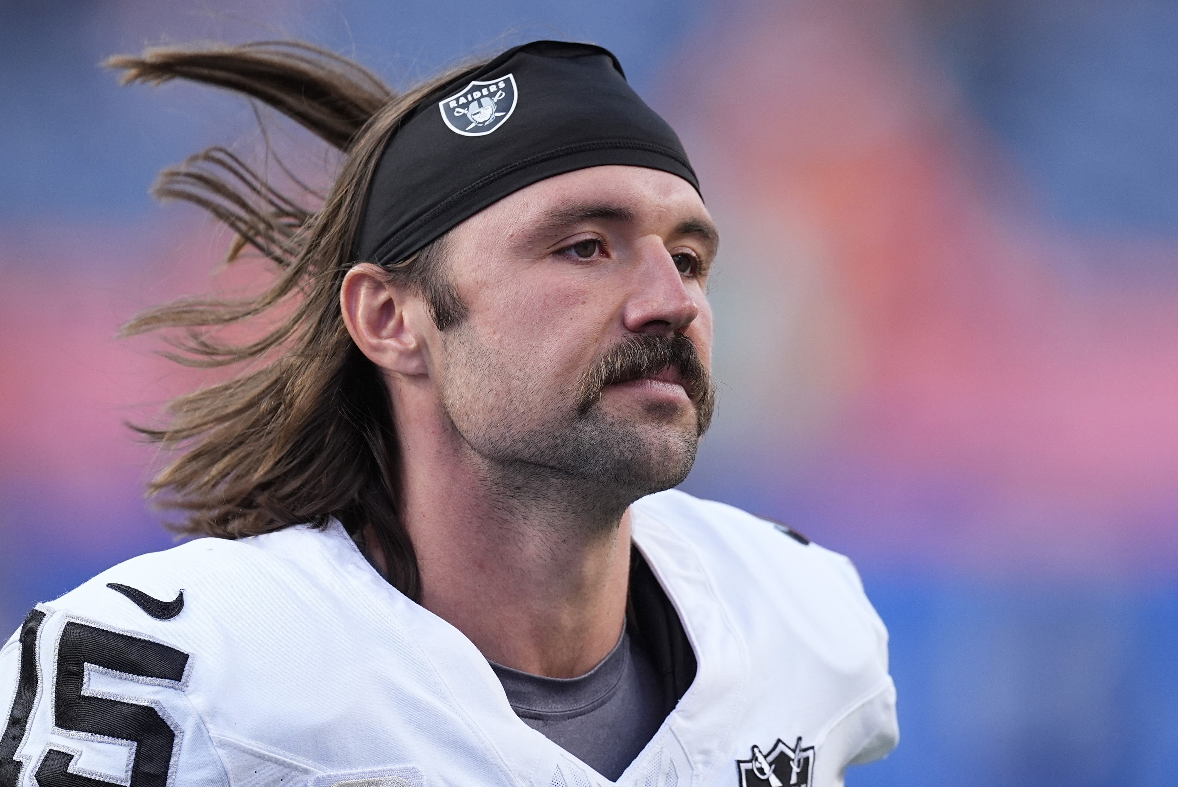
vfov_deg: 1.5
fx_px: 29475
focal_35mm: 900
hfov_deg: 2.3
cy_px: 394
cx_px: 589
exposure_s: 1/800
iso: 800
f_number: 4
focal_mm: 600
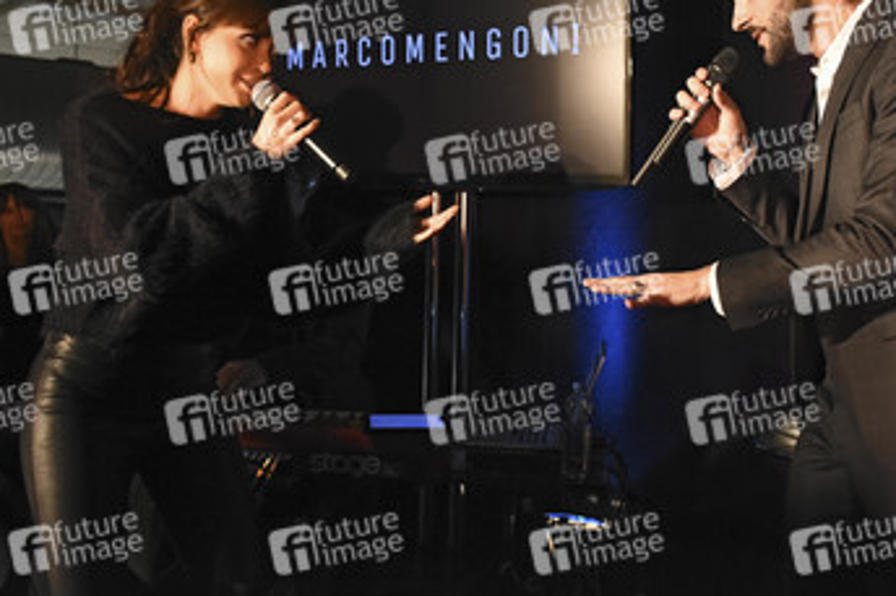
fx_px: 1269
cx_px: 526
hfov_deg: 38.8
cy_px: 219
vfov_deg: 26.4
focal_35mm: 51
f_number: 4.5
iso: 1600
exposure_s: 1/60
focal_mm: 26
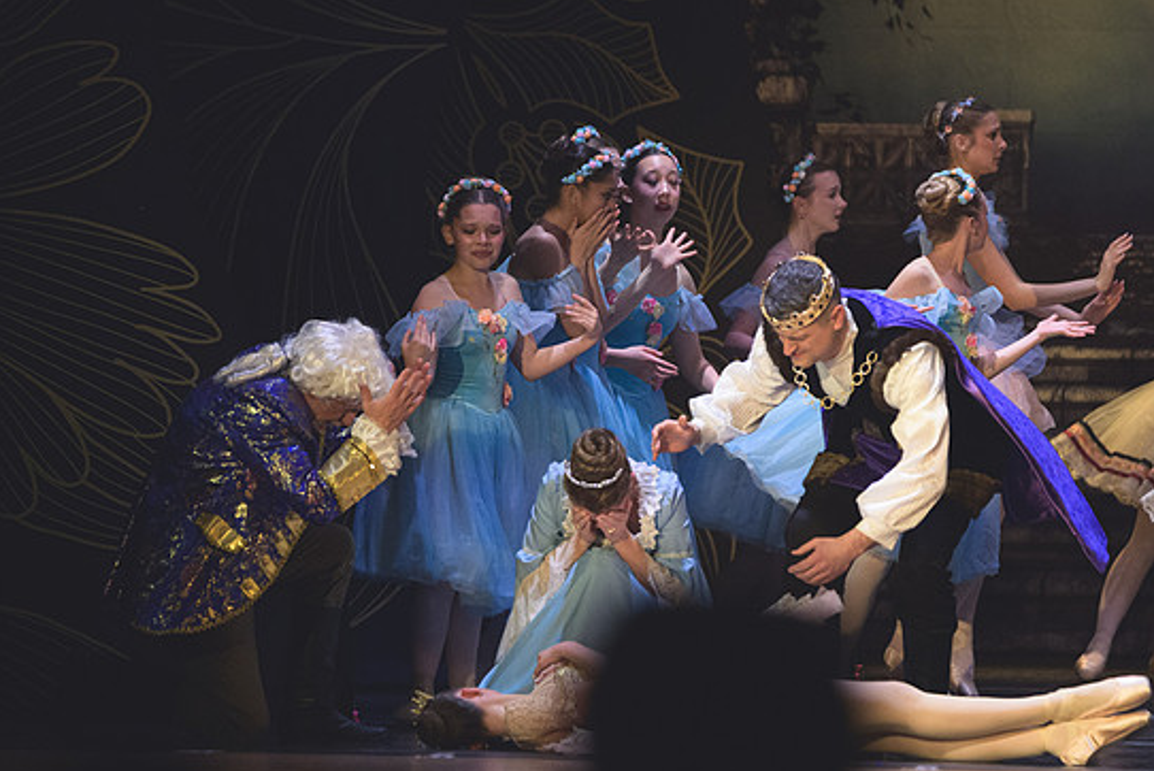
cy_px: 395
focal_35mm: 321
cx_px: 564
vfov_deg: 4.3
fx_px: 10295
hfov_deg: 6.4
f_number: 2.8
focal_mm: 200
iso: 6400
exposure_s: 1/320
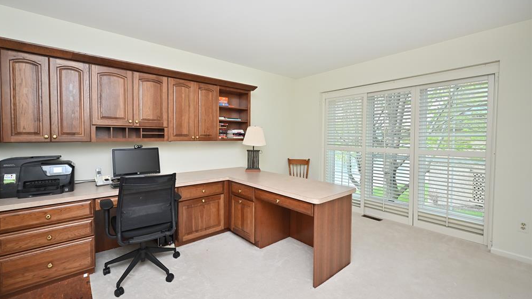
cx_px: 261
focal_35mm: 15
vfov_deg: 70.5
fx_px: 212
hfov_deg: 103.0
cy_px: 151
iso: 800
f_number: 13
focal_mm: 14
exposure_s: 1/60
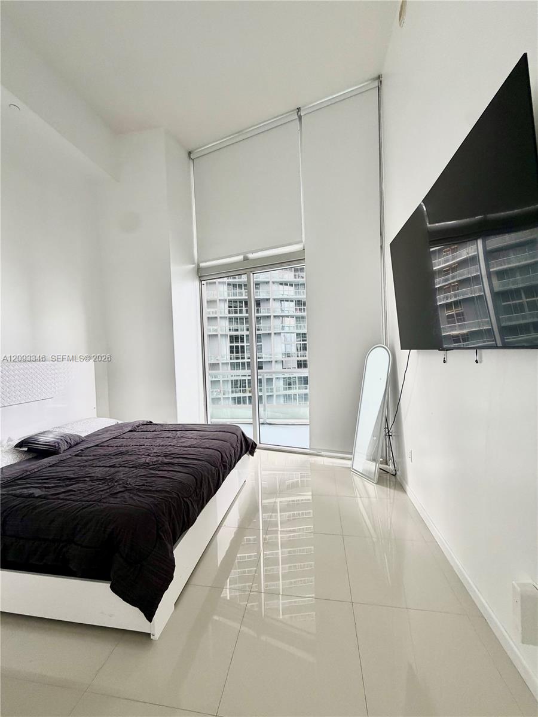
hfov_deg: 85.7
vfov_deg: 102.1
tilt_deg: -2.3
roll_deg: +1.6
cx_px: 269
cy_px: 358
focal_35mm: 14
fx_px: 290
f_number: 2.2
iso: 200
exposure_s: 1/121
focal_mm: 2.22
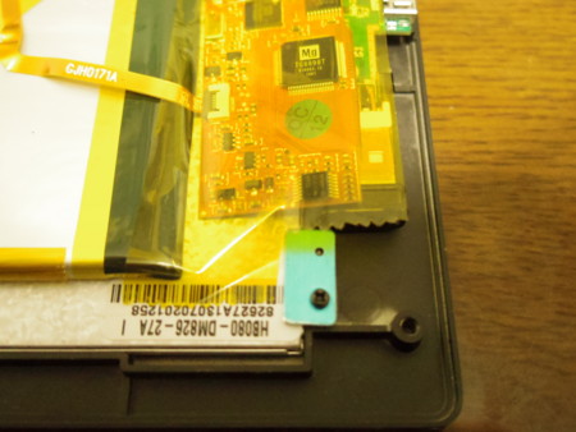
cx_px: 288
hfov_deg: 47.8
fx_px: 649
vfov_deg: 36.9
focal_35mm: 39
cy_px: 216
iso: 3200
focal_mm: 8.5
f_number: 1.9
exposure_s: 1/15
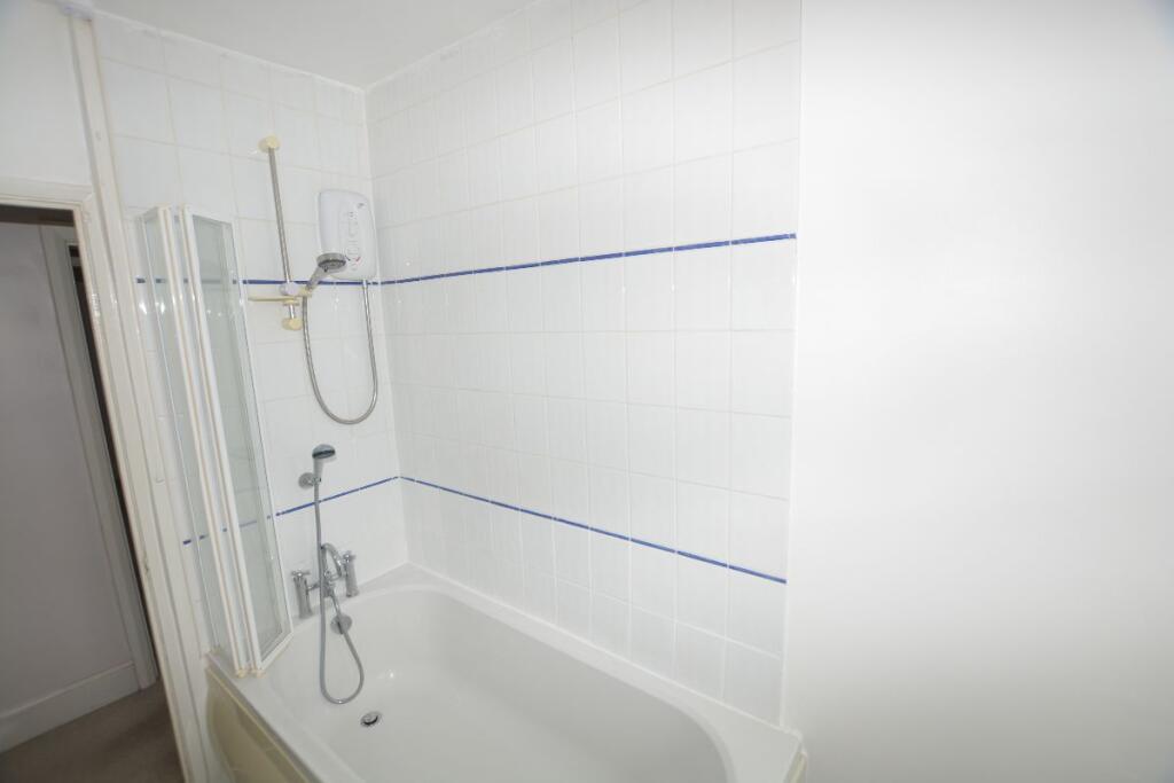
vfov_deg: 77.3
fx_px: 489
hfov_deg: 100.4
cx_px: 587
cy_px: 392
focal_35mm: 15
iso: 200
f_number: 4.5
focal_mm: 10
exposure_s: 1/80
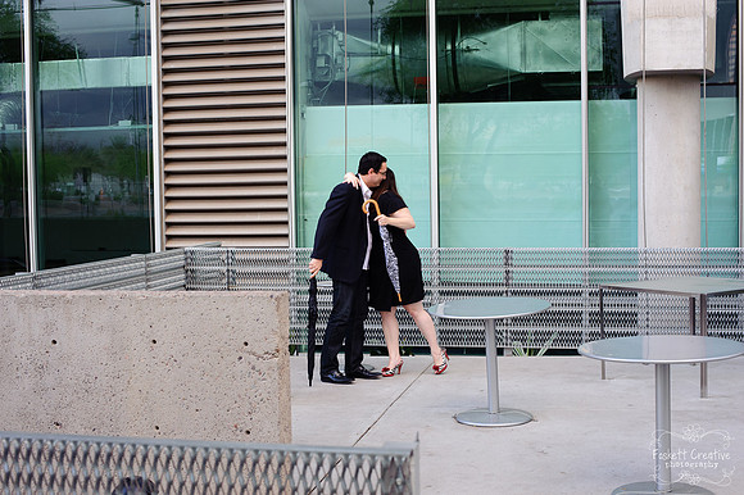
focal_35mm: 50
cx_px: 372
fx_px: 1033
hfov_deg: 39.6
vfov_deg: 27.0
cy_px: 248
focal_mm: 50
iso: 800
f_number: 6.3
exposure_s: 1/160
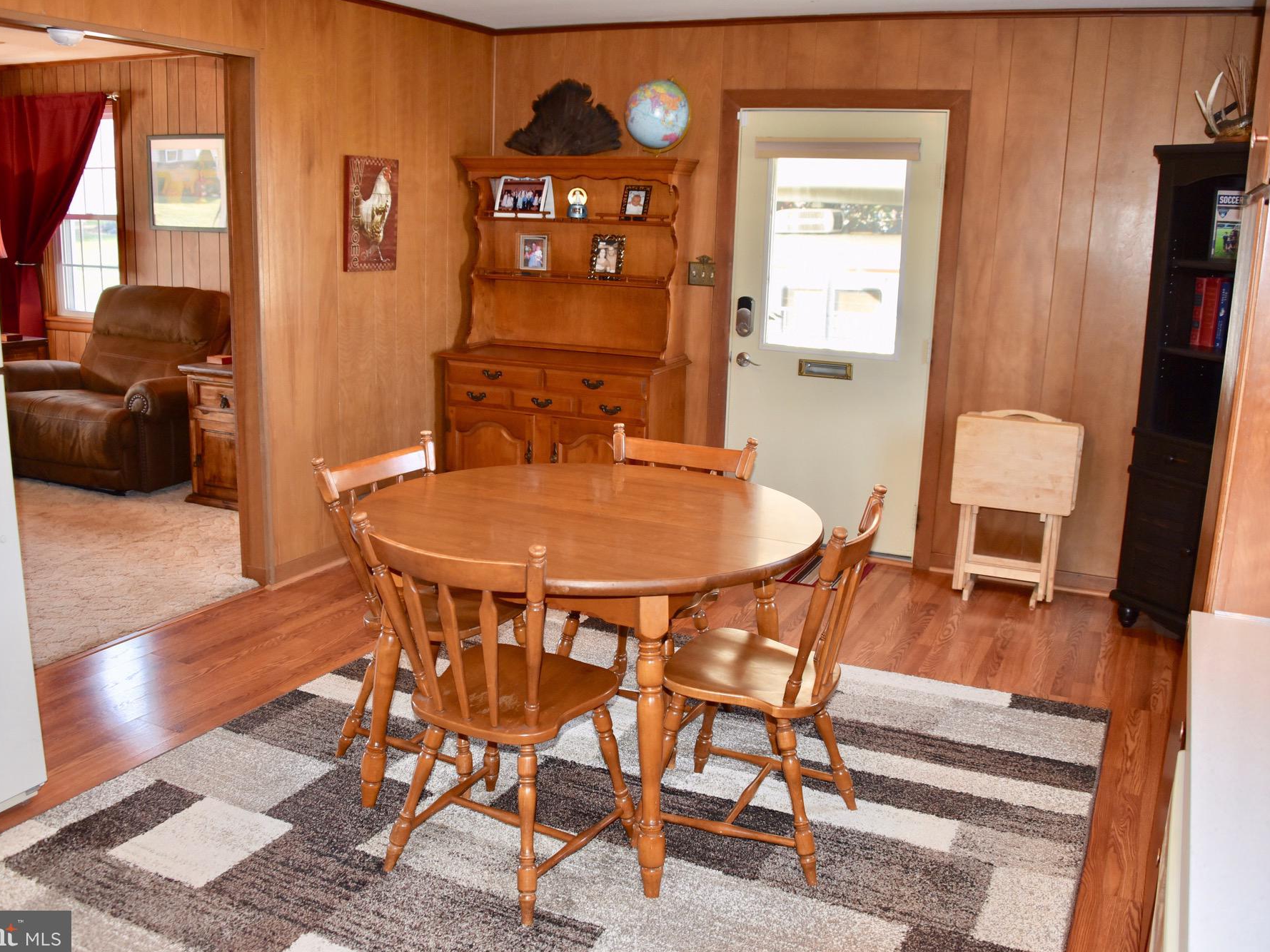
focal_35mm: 31
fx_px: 1137
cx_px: 644
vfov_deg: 45.4
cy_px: 475
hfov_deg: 58.4
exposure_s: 1/80
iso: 800
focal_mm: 28
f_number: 4.5
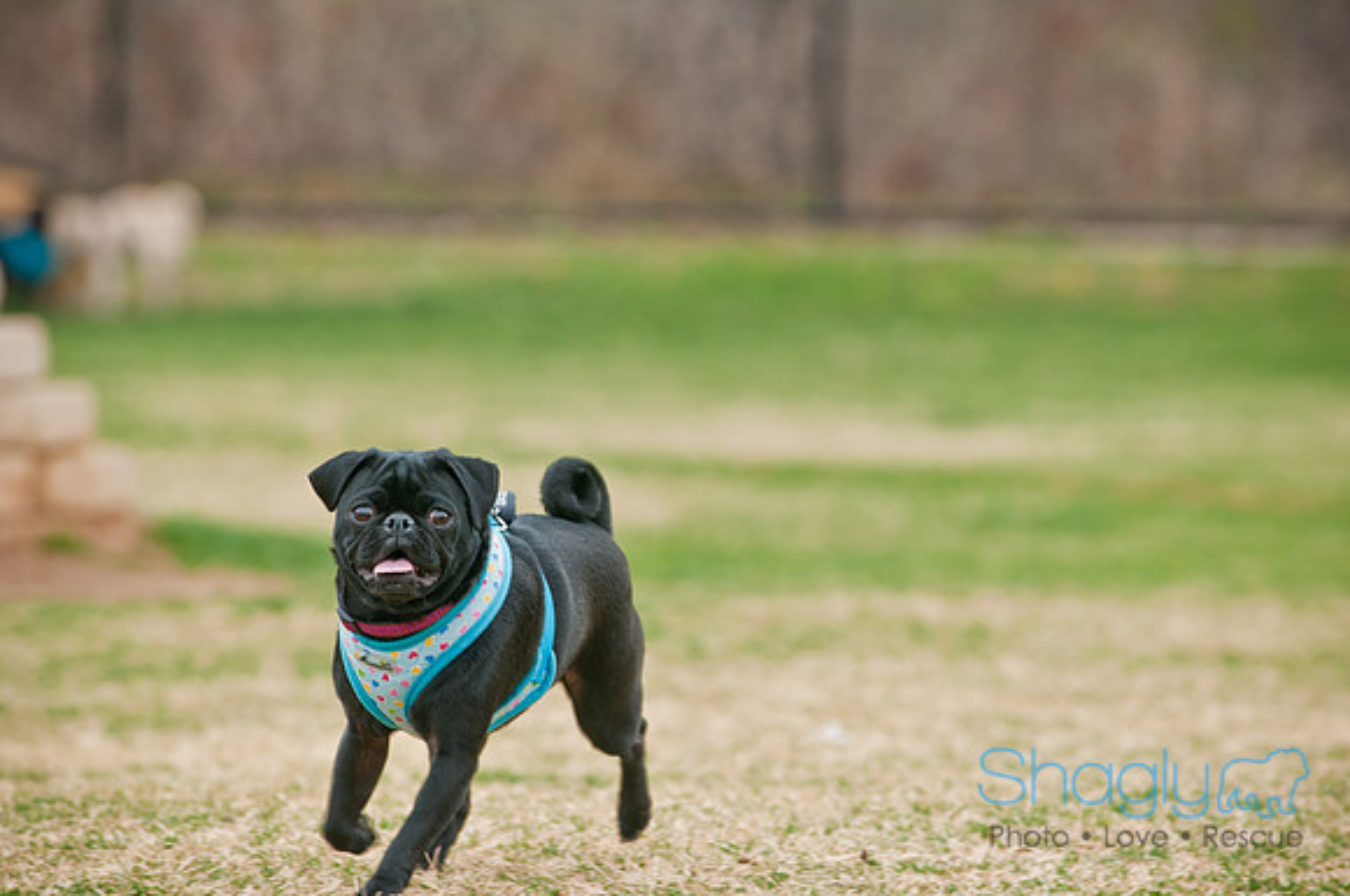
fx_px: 11234
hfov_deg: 6.9
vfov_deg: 4.6
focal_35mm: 300
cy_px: 448
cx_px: 675
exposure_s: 1/250
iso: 200
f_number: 5
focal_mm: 200
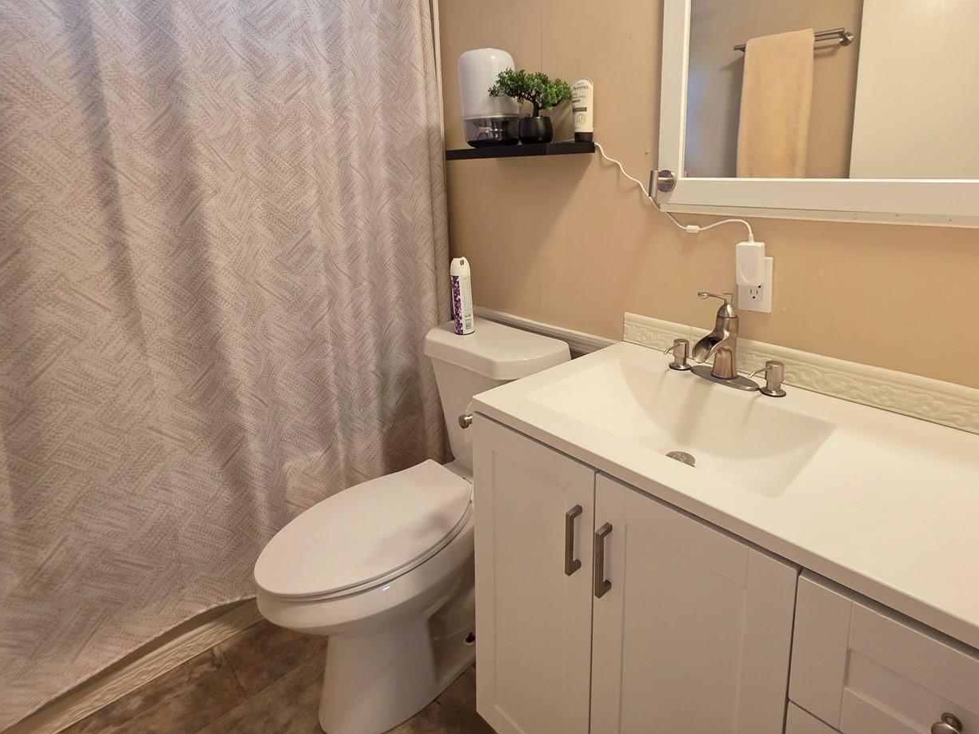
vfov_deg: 73.1
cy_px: 263
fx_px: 481
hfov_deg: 89.7
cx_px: 594
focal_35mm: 17
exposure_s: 1/60
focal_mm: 2.2
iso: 250
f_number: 1.9
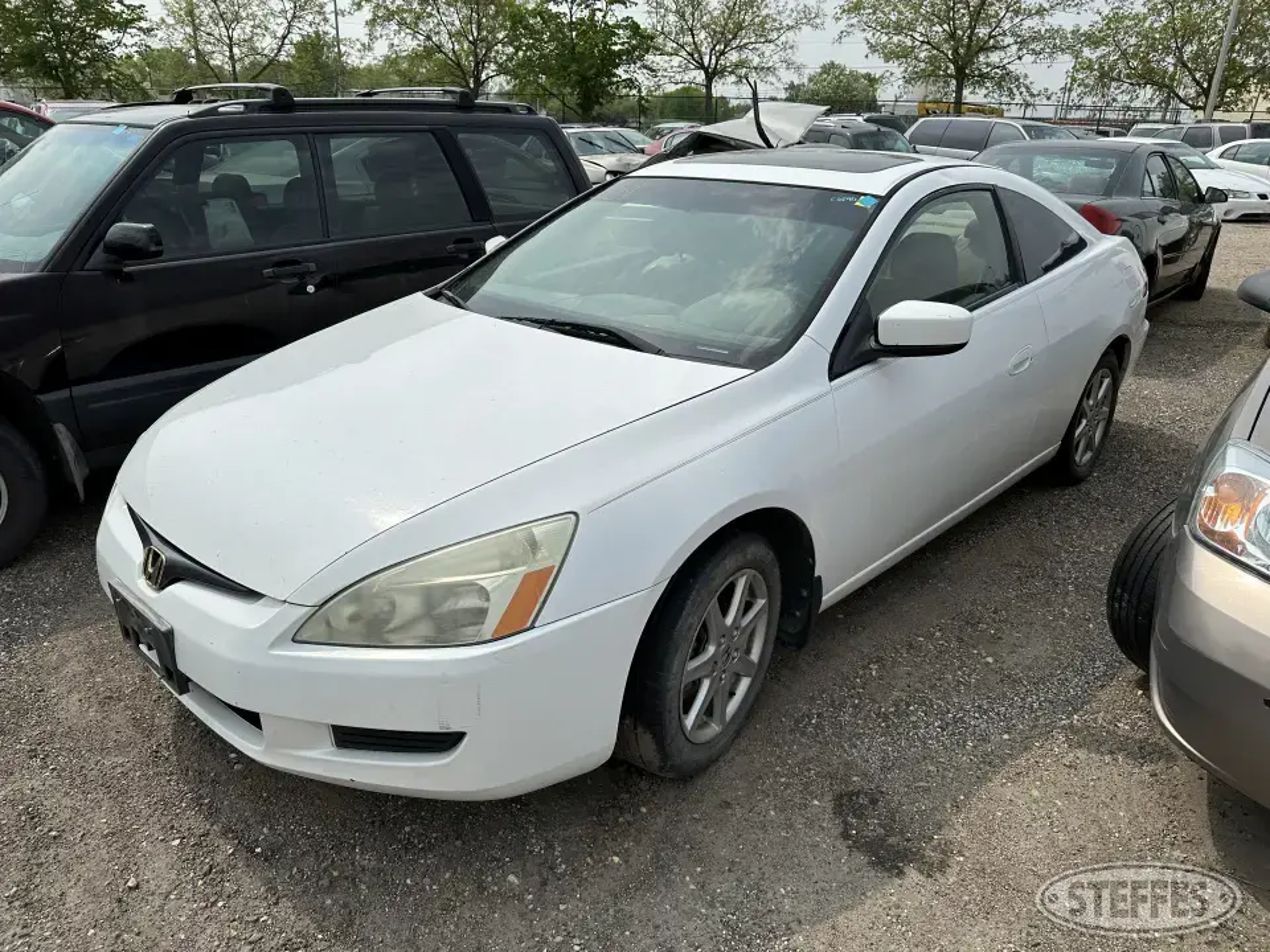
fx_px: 881
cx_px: 635
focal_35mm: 24
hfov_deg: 71.6
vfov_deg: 56.8
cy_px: 476
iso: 80
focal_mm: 6.86
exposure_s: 1/8929
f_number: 1.78
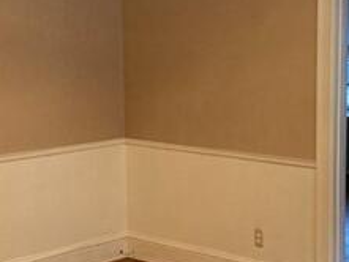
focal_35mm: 81
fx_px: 817
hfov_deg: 23.9
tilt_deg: -6.4
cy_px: 142
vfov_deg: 18.2
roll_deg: +0.2
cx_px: 251
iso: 320
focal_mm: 3.99
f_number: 1.8
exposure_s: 1/40
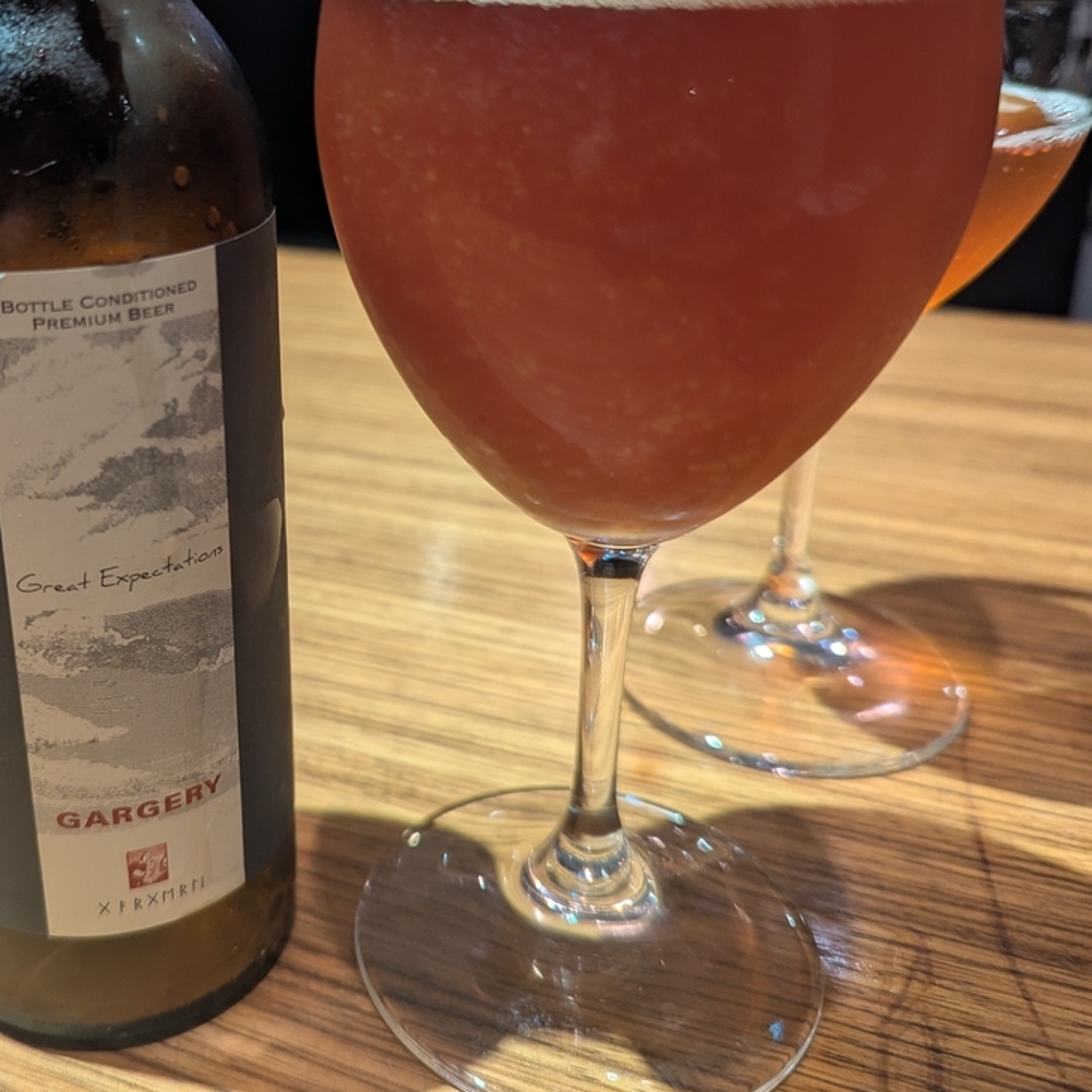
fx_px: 1249
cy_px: 417
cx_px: 294
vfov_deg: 46.8
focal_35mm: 35
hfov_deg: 45.8
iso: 175
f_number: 1.85
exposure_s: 1/25
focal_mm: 6.81
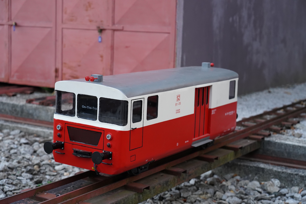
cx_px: 153
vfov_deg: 21.6
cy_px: 102
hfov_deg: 31.9
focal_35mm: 63
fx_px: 535
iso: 3200
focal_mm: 63
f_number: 4
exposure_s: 1/160
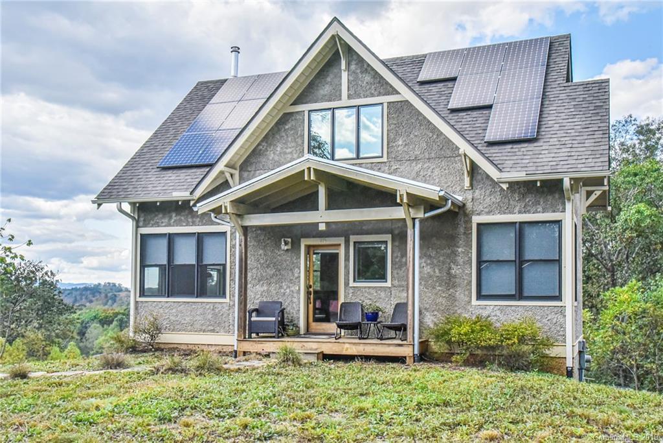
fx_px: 645
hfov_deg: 54.4
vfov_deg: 37.9
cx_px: 332
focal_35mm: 35
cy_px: 222
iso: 4000
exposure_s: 1/320
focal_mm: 35
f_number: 18
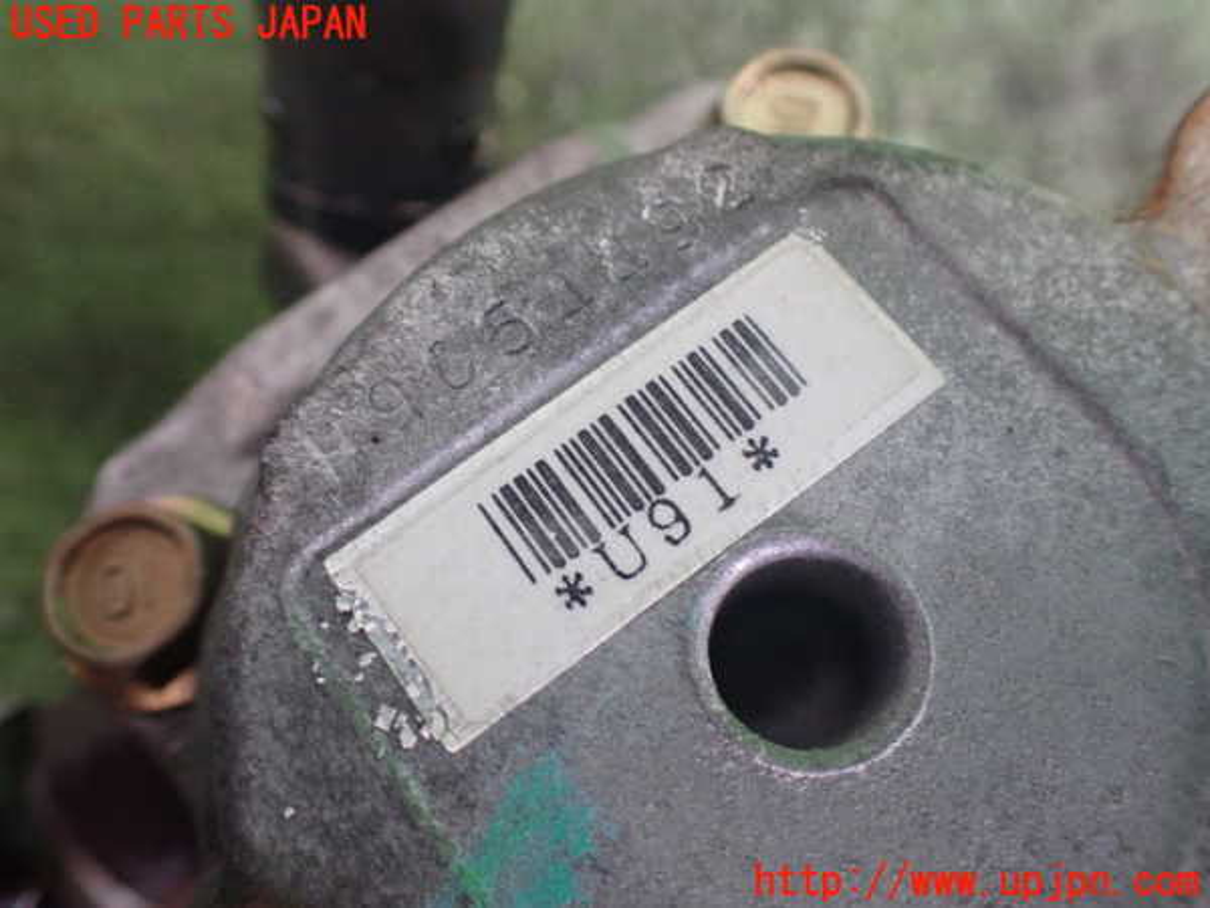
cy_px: 454
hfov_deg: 60.0
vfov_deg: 46.8
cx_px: 605
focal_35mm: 30
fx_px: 1049
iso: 800
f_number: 2.3
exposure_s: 1/100
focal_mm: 5.4
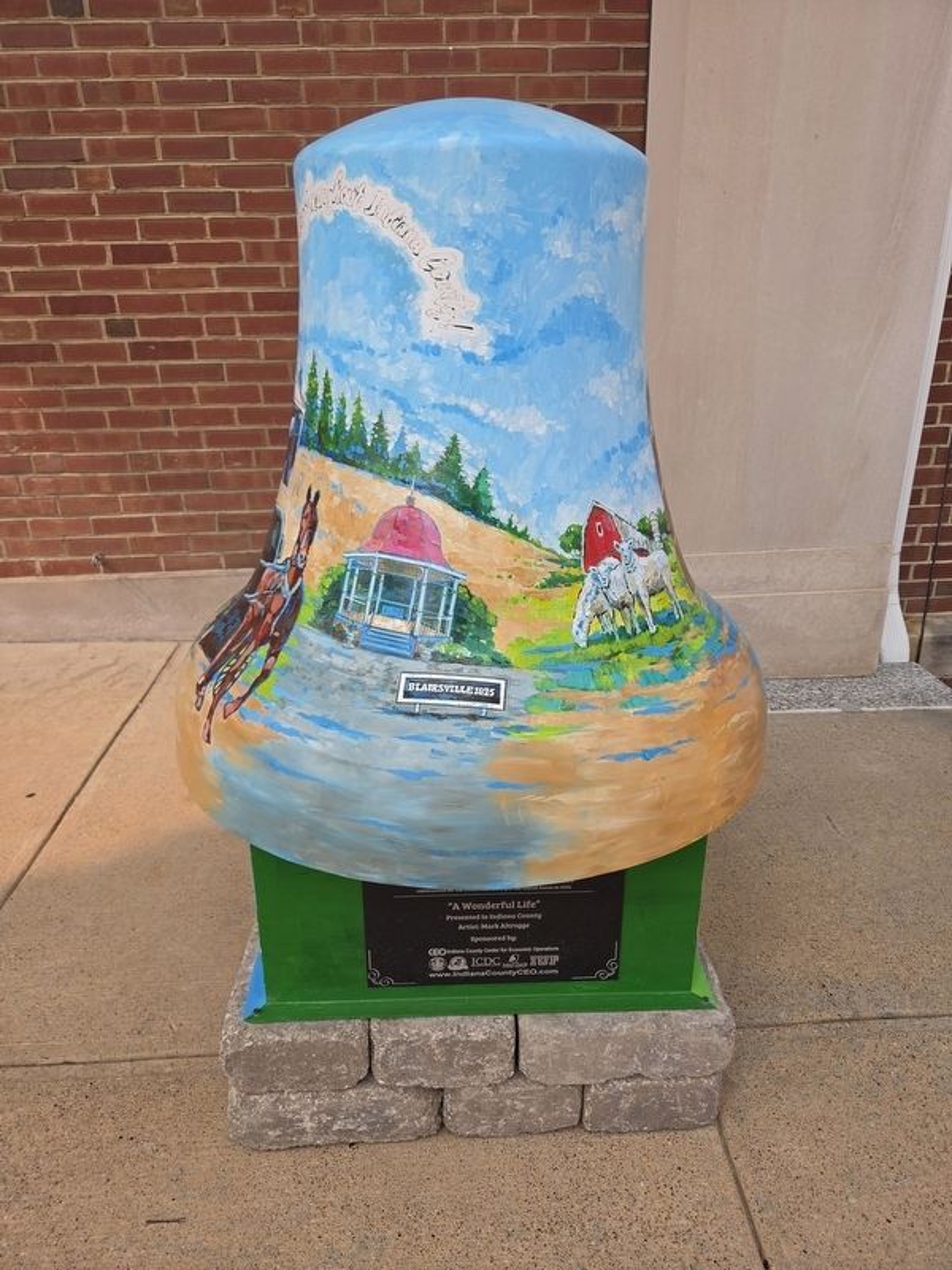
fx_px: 843
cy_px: 635
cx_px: 476
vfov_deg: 73.9
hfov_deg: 58.9
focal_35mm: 23
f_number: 1.8
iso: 80
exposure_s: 1/2111
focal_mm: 5.4
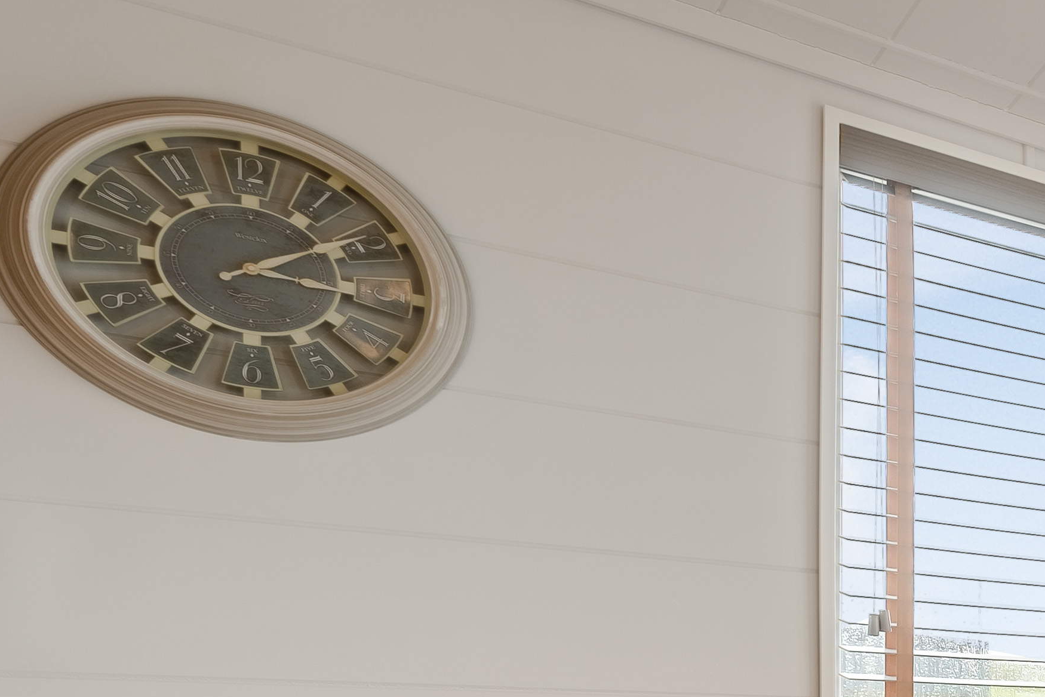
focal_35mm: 48
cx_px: 1775
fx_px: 1394
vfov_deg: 26.2
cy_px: 745
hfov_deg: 24.2
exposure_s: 1/320
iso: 100
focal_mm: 14
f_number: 8
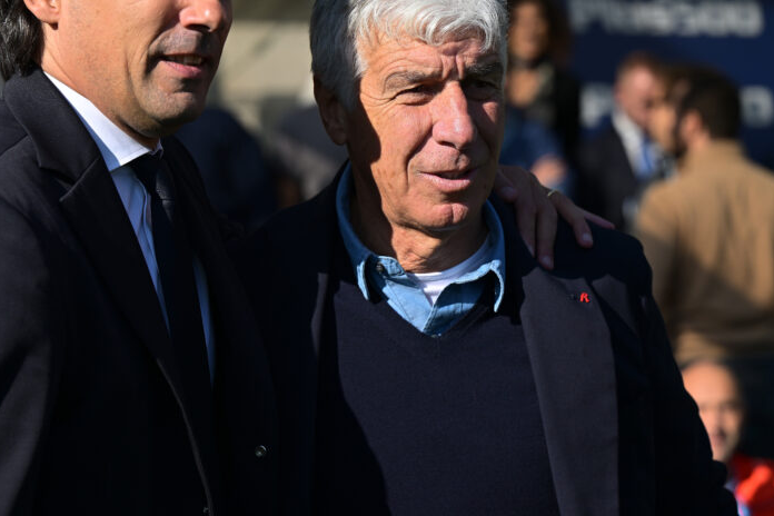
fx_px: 2214
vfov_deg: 13.3
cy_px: 140
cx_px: 272
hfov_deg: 19.8
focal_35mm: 103
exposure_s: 1/2000
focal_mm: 70
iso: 110
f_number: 3.5
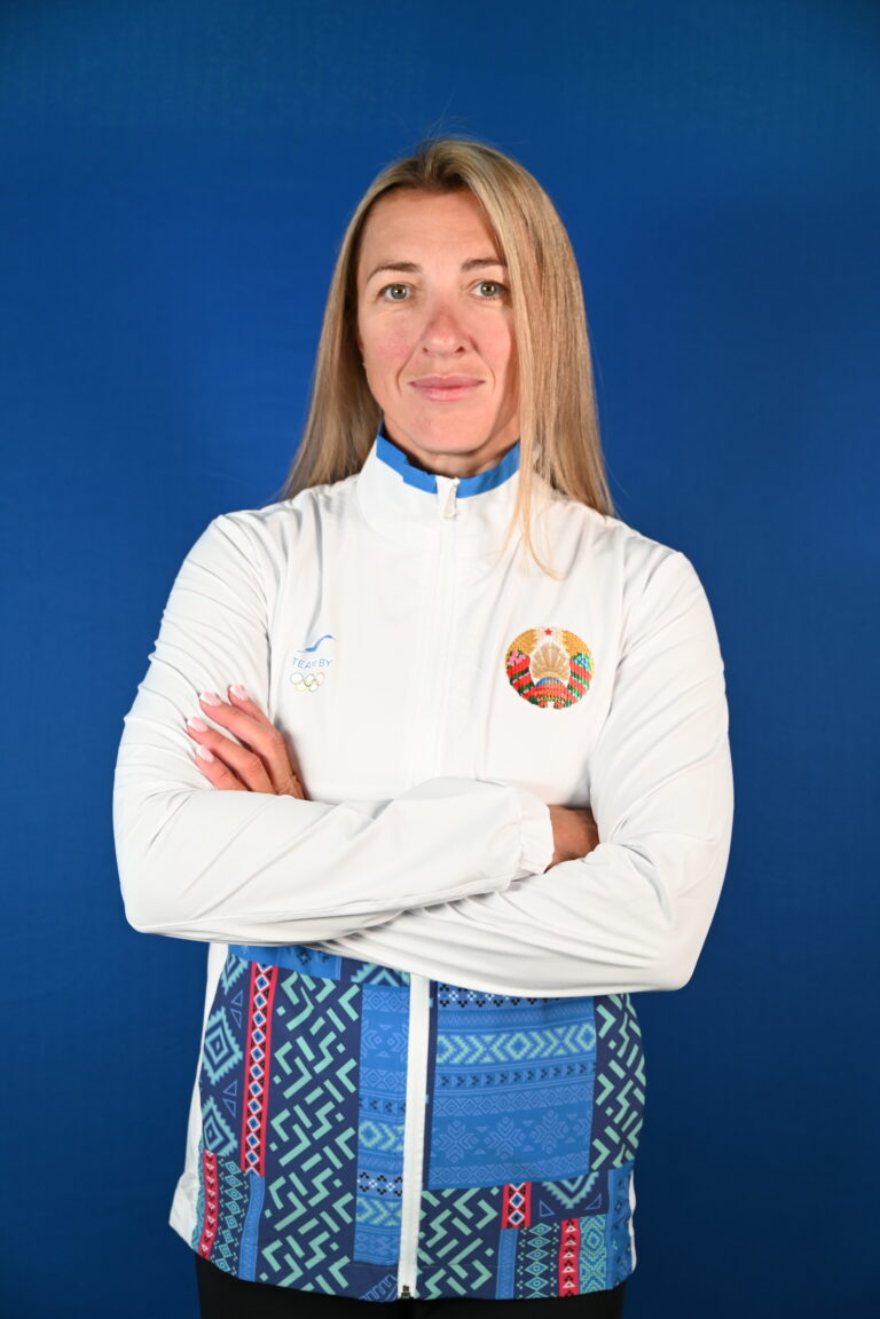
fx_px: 1540
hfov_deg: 31.9
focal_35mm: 42
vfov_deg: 46.4
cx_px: 440
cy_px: 660
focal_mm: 42
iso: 500
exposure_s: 1/60
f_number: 4.8
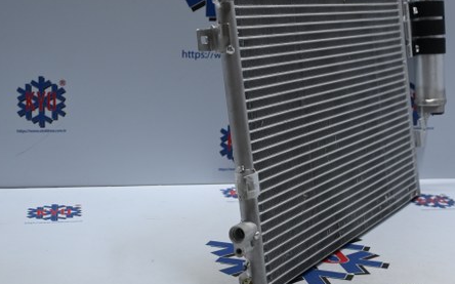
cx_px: 265
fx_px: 781
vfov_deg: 20.6
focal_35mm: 63
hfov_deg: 32.4
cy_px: 111
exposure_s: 1/50
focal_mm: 30.5
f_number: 4.8
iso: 400
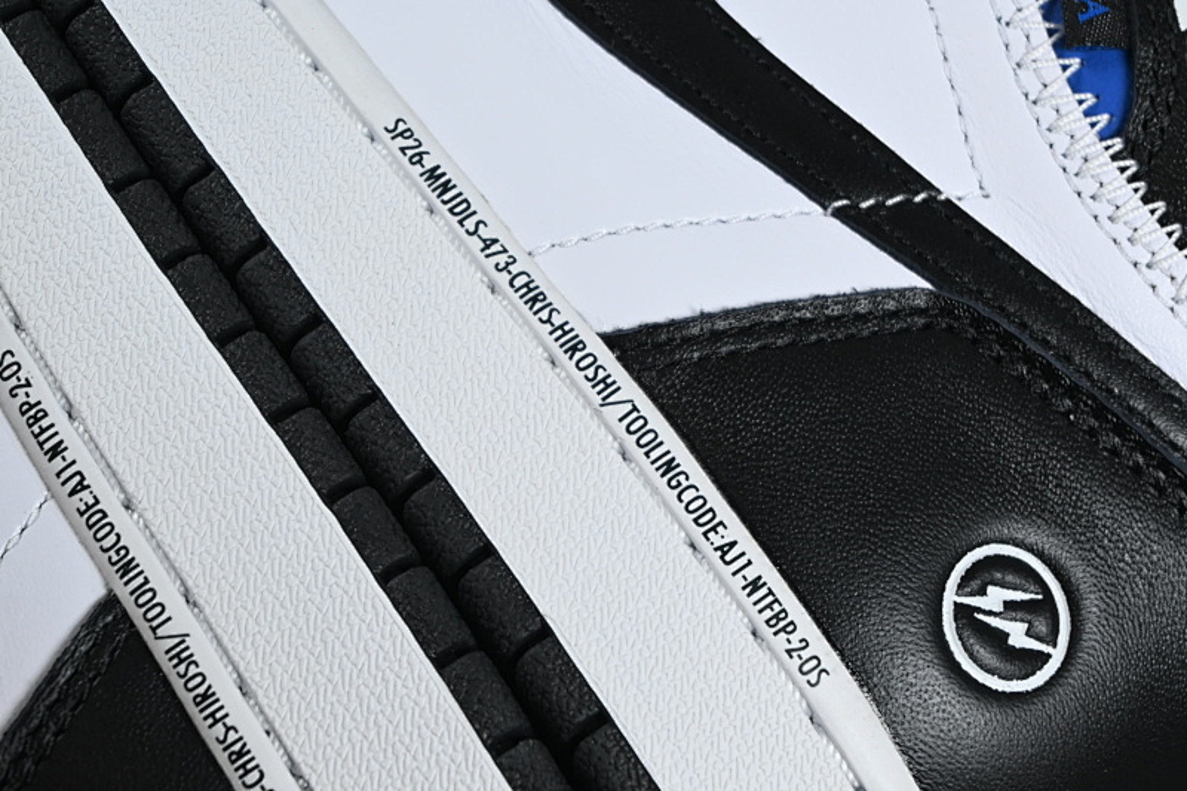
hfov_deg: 27.0
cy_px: 396
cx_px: 594
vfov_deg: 18.2
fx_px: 2472
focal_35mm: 75
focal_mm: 50
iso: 500
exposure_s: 1/125
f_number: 6.3
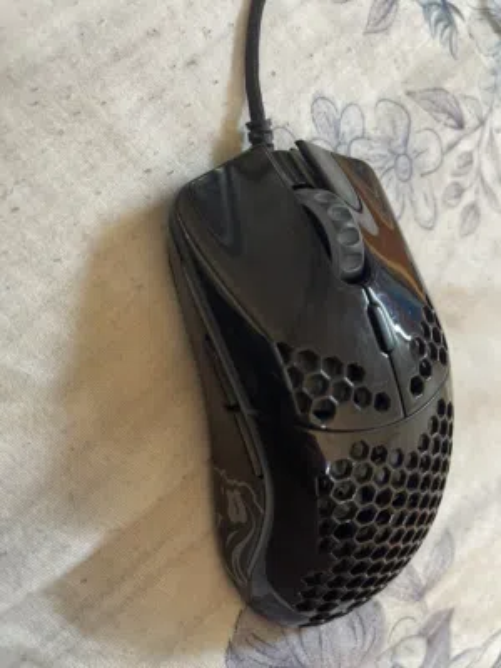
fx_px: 482
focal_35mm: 25
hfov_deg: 54.9
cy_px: 334
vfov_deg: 69.4
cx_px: 250
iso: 200
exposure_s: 1/50
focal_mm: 5.1
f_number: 1.6
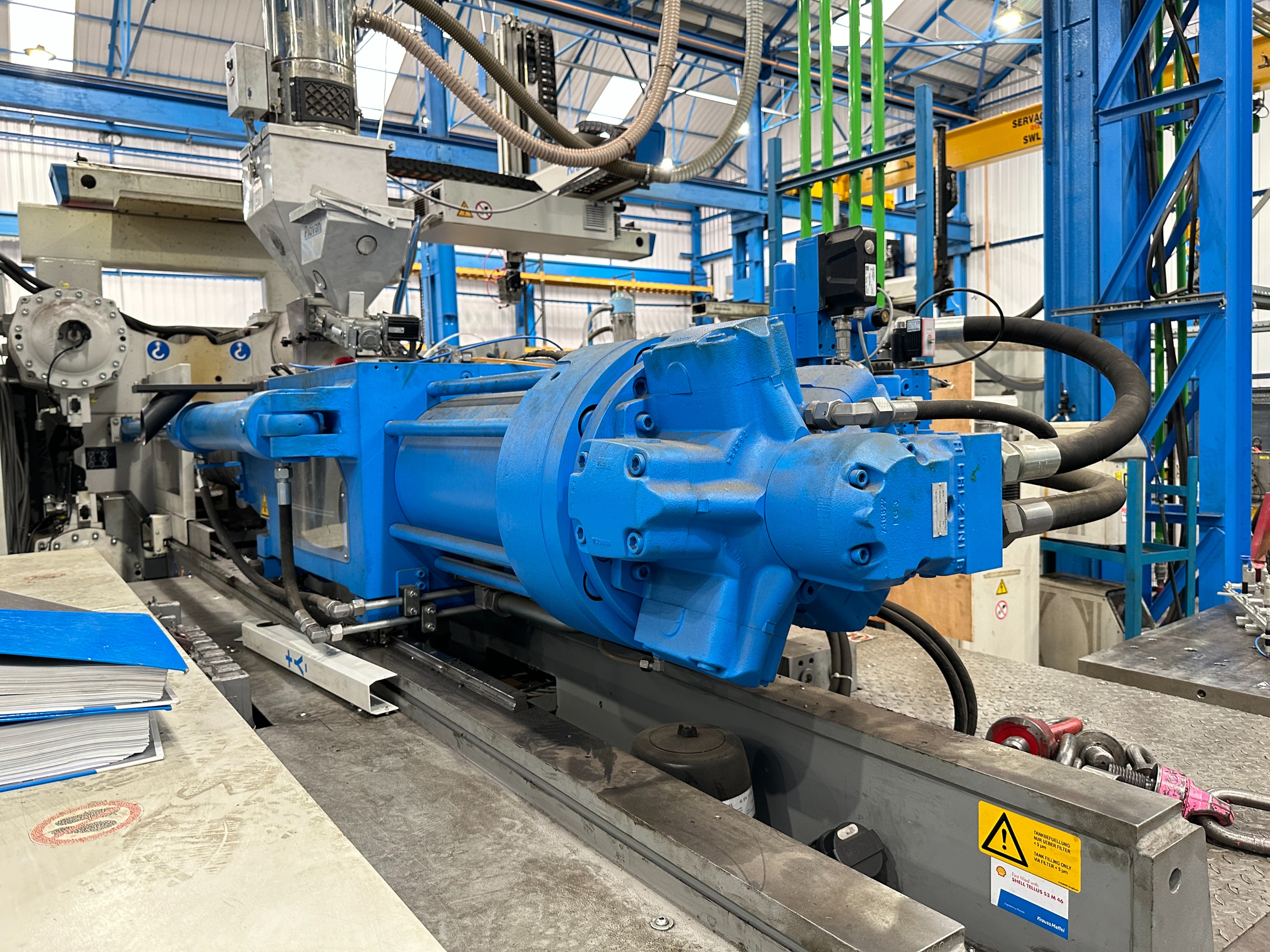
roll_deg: +1.1
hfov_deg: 71.6
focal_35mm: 24
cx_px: 635
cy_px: 476
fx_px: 881
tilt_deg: -3.3
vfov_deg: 56.8
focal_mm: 6.86
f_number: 1.78
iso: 250
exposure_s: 1/60
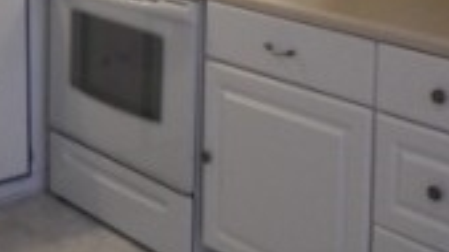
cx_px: 72
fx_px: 964
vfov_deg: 14.2
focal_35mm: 81
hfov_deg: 25.6
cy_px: -98
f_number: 3.5
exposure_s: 1/50
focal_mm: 5
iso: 320
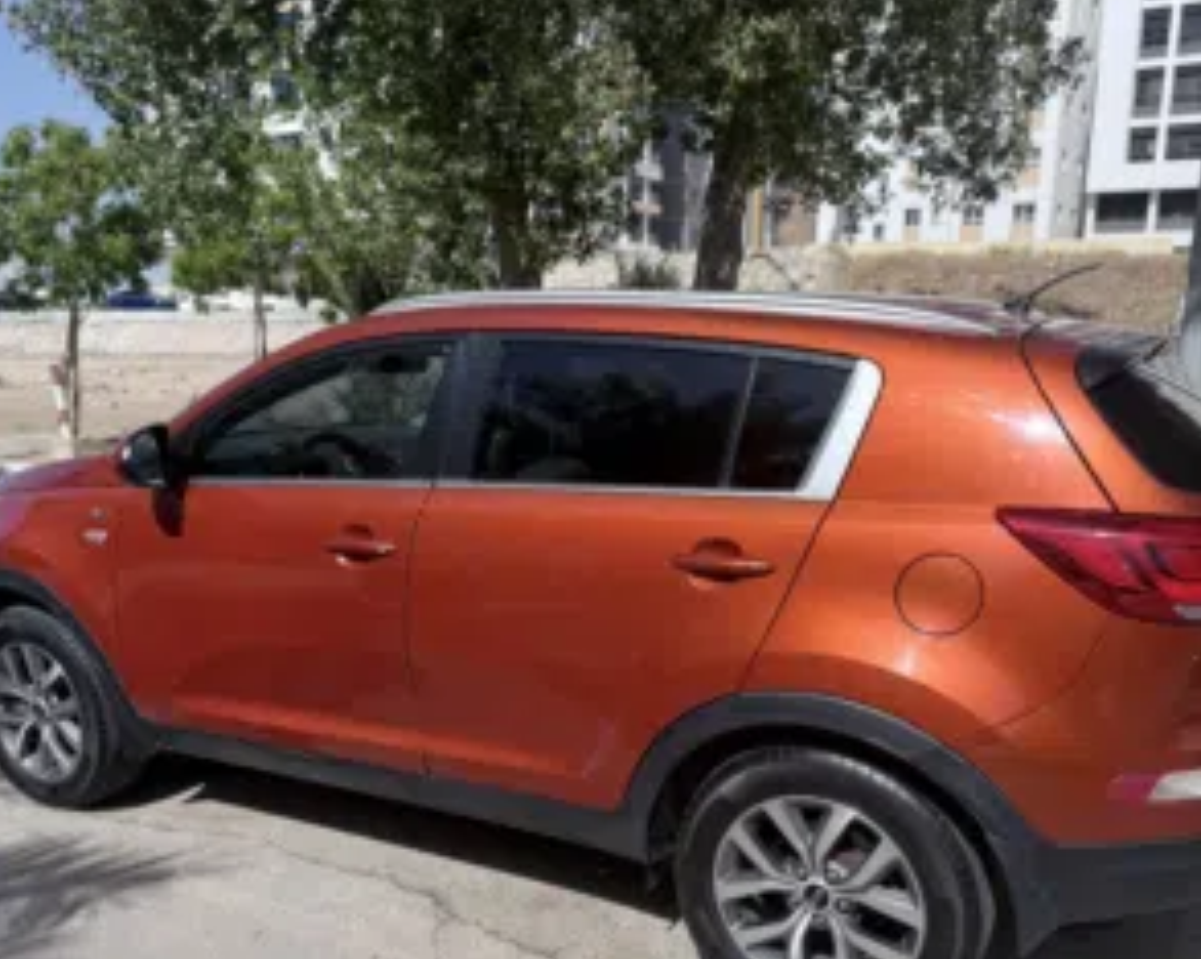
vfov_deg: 45.2
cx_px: 590
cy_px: 619
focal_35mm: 32
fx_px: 1137
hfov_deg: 55.7
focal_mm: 6.76
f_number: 1.78
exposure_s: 1/6173
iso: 100
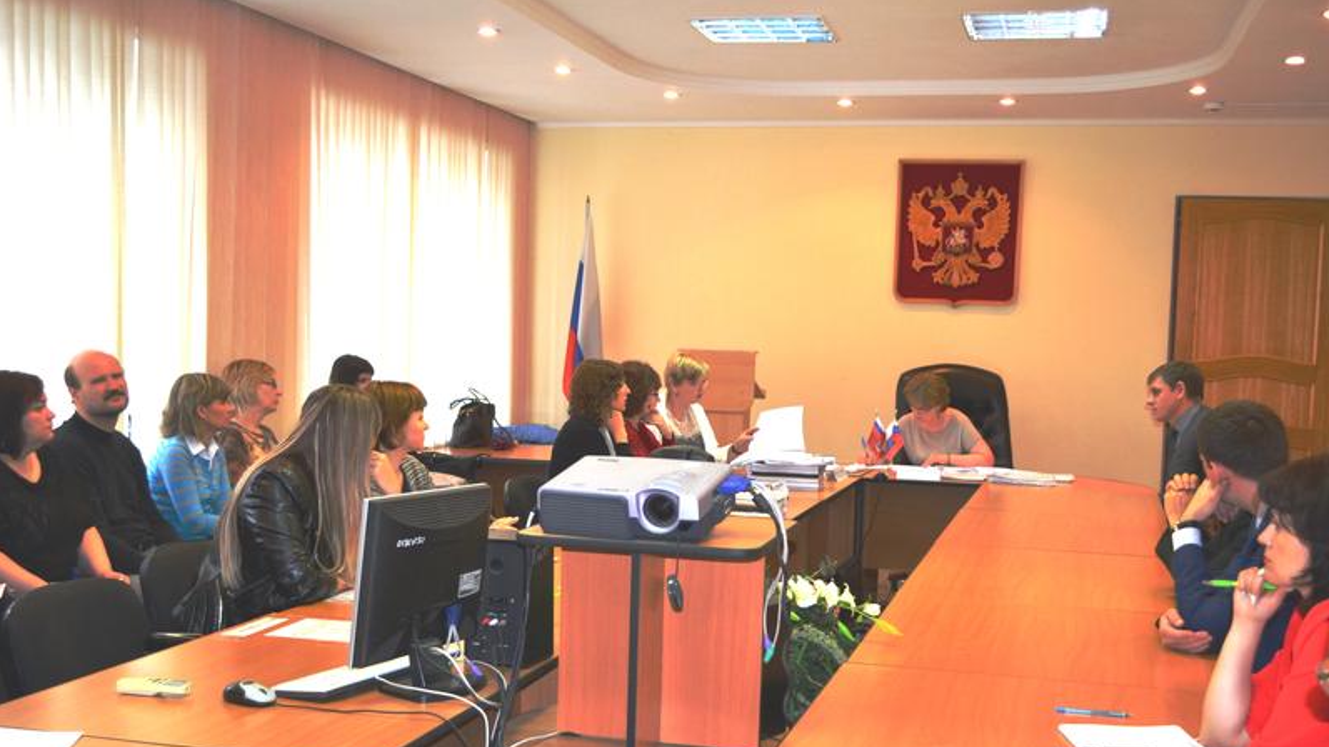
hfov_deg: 49.4
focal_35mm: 41
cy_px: 438
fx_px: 1445
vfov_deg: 28.9
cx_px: 664
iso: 640
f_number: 4.2
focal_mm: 26
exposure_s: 1/60
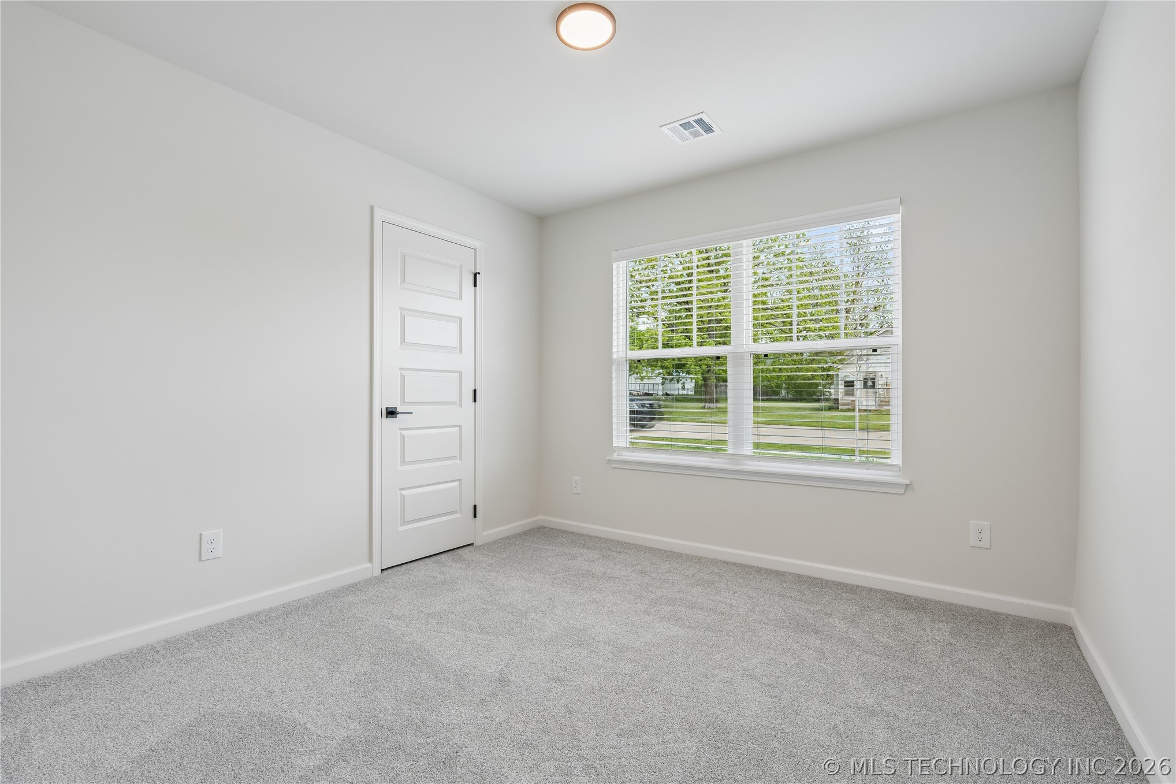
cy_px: 392
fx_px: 523
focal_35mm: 16
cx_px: 588
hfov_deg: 96.7
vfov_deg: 73.7
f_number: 8
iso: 200
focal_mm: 16
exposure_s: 1/40
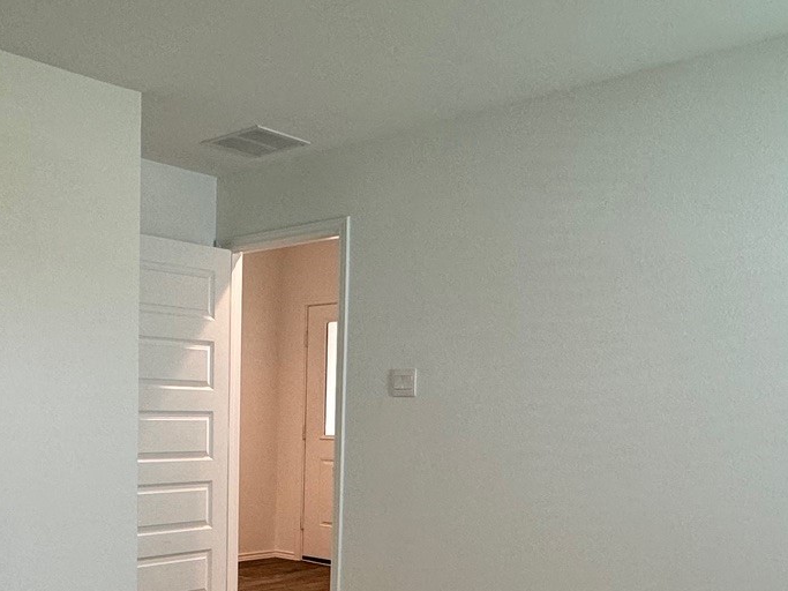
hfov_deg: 43.7
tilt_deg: -4.8
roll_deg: -0.7
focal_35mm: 42
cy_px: 498
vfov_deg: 33.1
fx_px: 956
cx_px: 218
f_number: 2.2
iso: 200
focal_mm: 2.22
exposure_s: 1/120
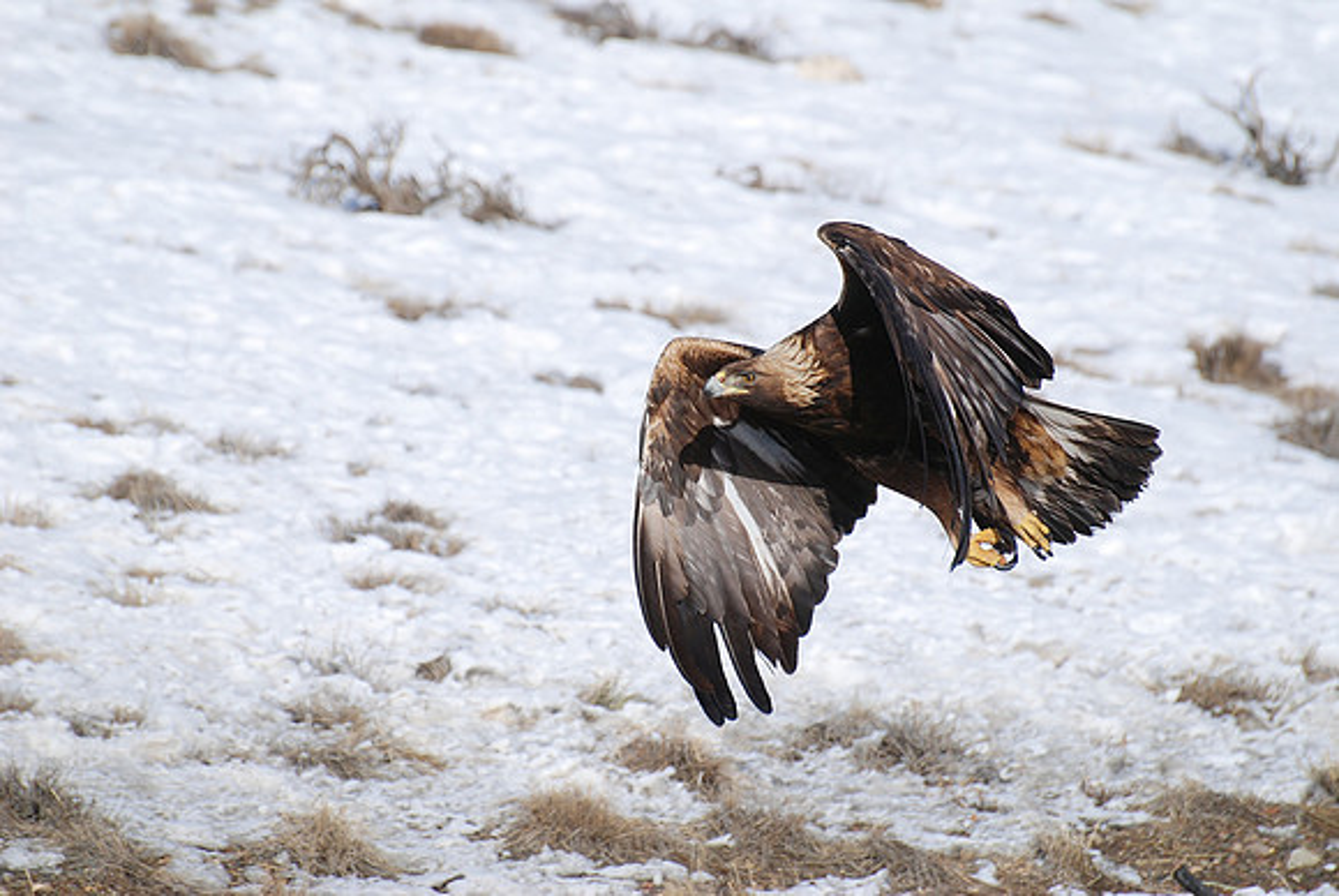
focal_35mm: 405
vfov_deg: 3.4
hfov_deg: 5.1
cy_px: 448
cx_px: 670
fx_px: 15079
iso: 400
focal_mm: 270
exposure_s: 1/2500
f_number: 6.3
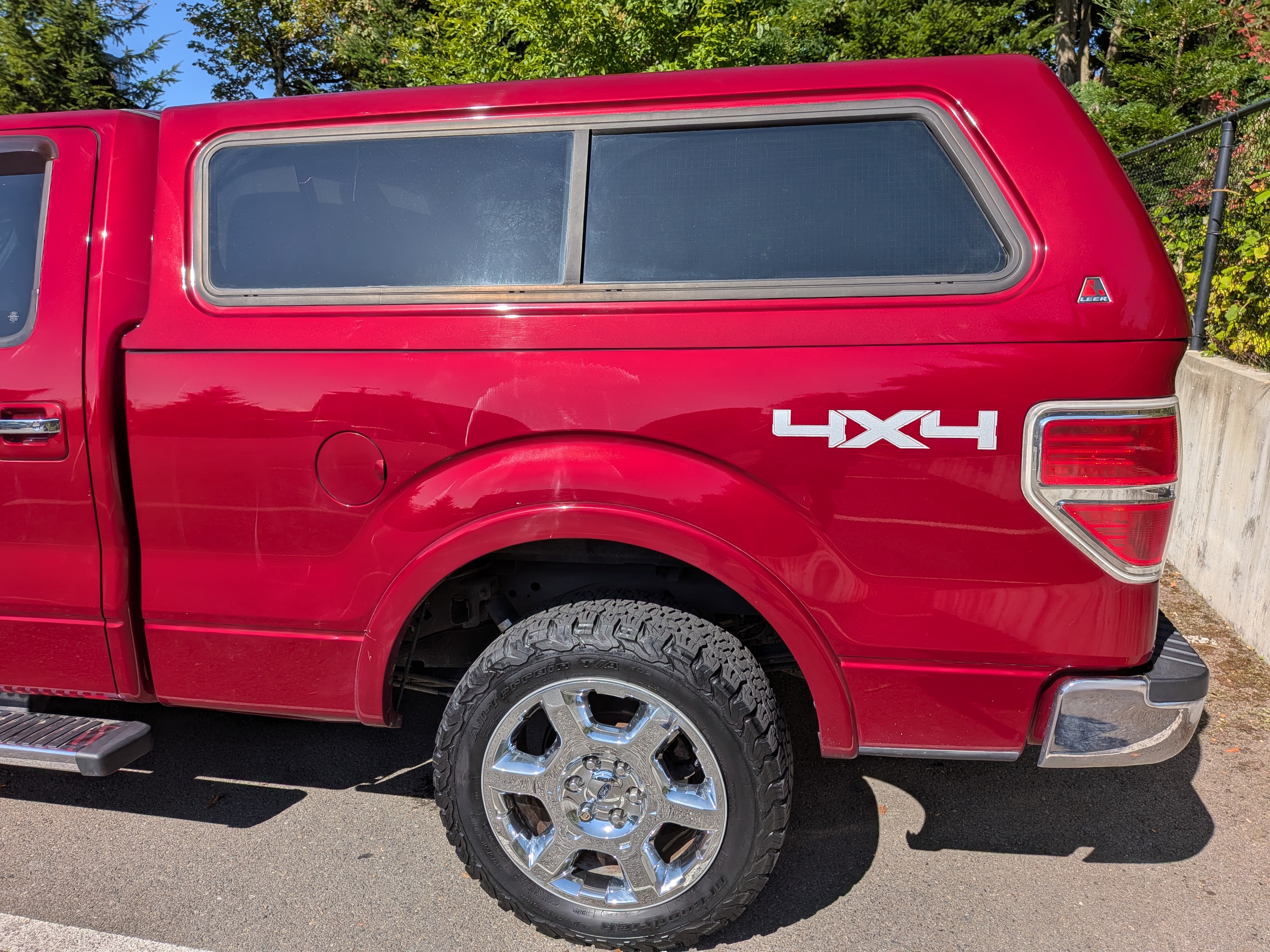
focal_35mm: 24
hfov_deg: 71.6
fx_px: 881
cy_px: 476
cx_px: 635
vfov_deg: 56.8
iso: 25
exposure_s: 1/2037
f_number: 1.7
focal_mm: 4.53
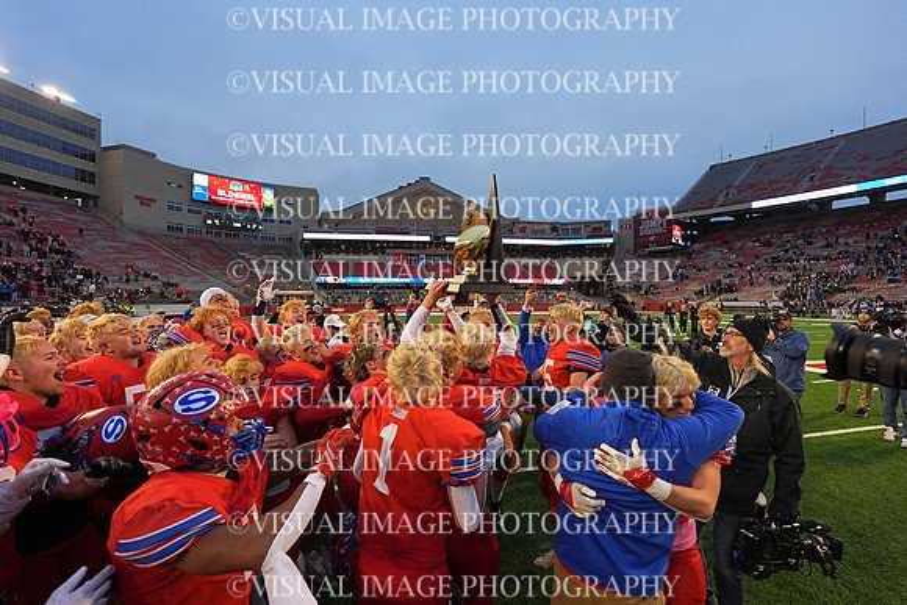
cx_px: 454
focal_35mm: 16
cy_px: 302
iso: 1600
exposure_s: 1/1000
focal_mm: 16
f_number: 4
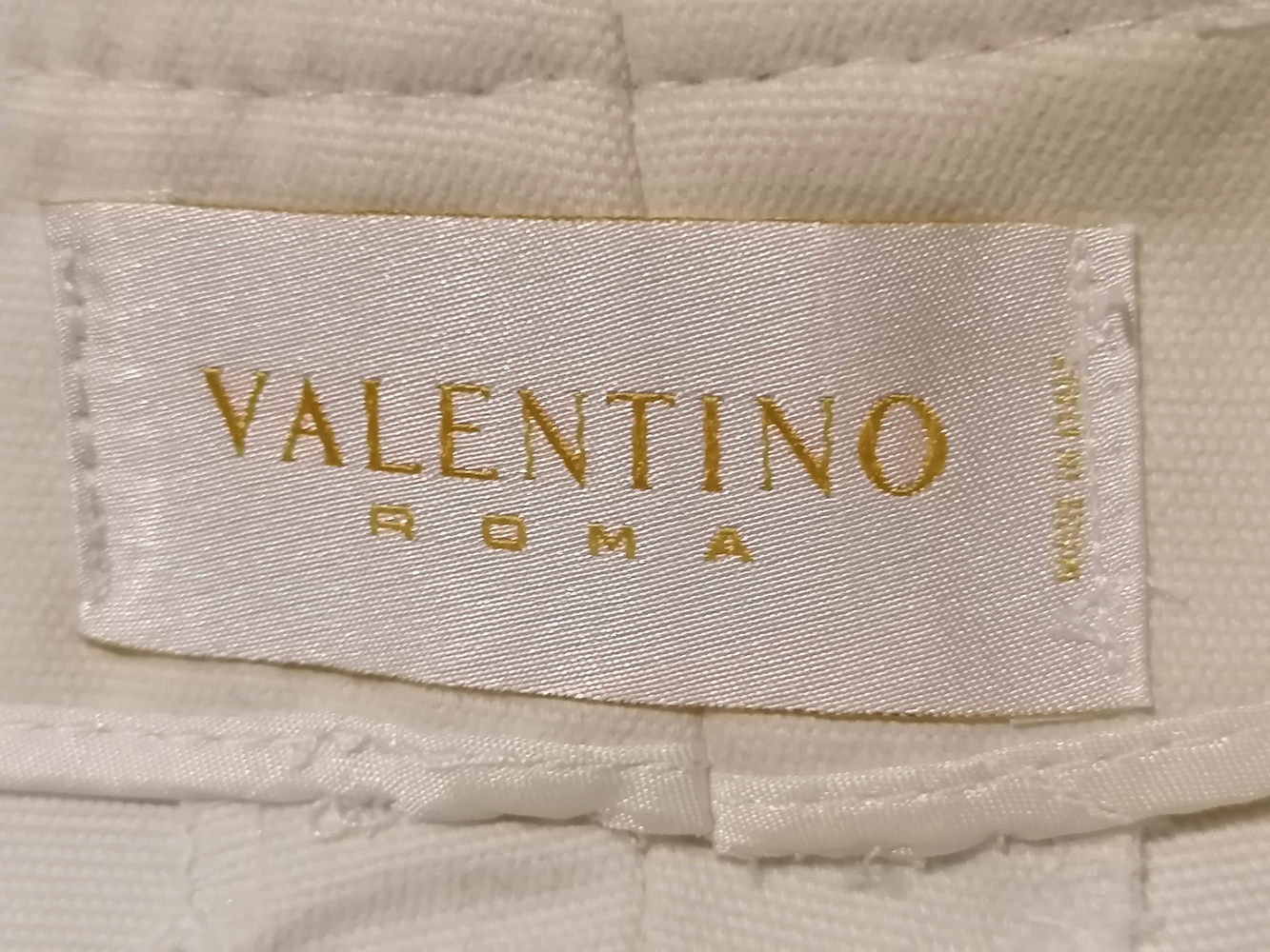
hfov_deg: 34.9
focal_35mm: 55
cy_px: 476
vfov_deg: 26.6
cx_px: 635
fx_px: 2018
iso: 320
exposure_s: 1/25
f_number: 1.8
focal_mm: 4.75
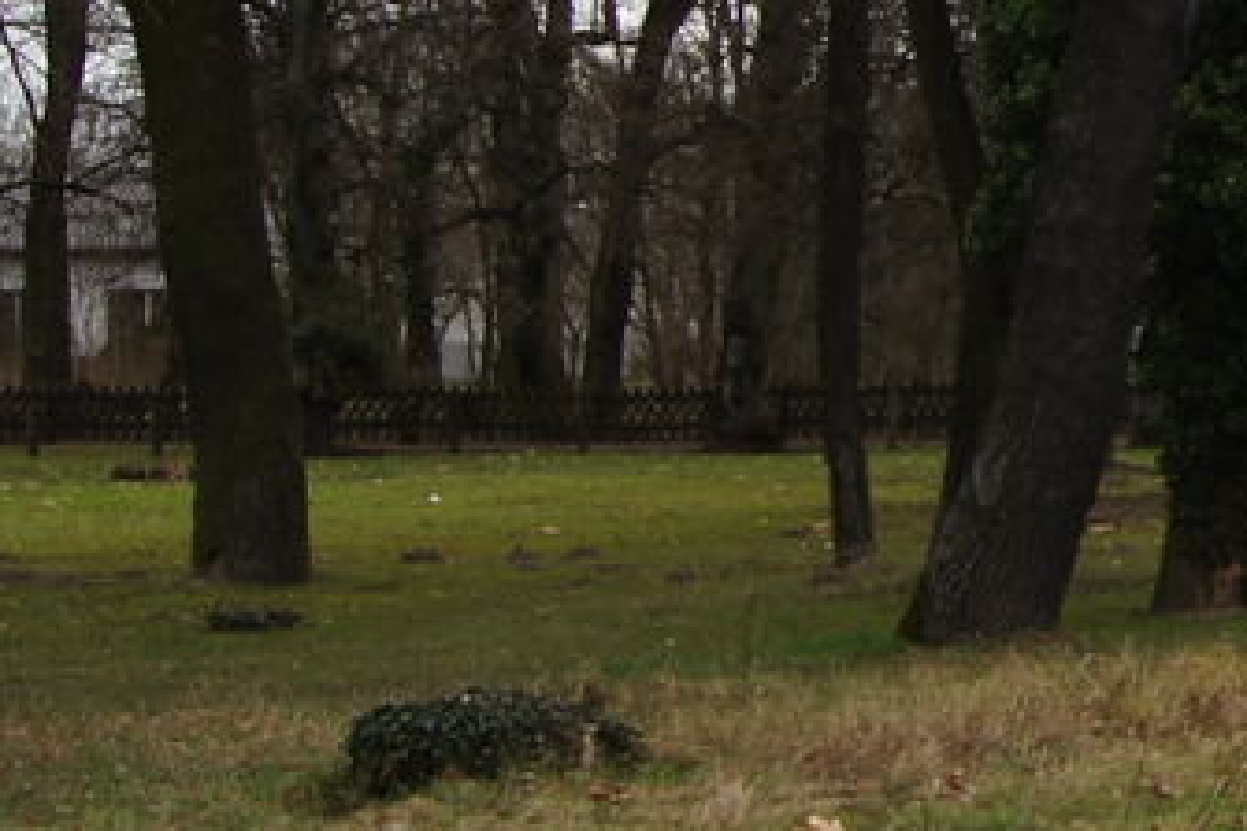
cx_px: 2342
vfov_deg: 8.8
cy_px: -126
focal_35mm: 154
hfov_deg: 12.1
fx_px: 5334
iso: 100
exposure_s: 1/40
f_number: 8
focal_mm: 18
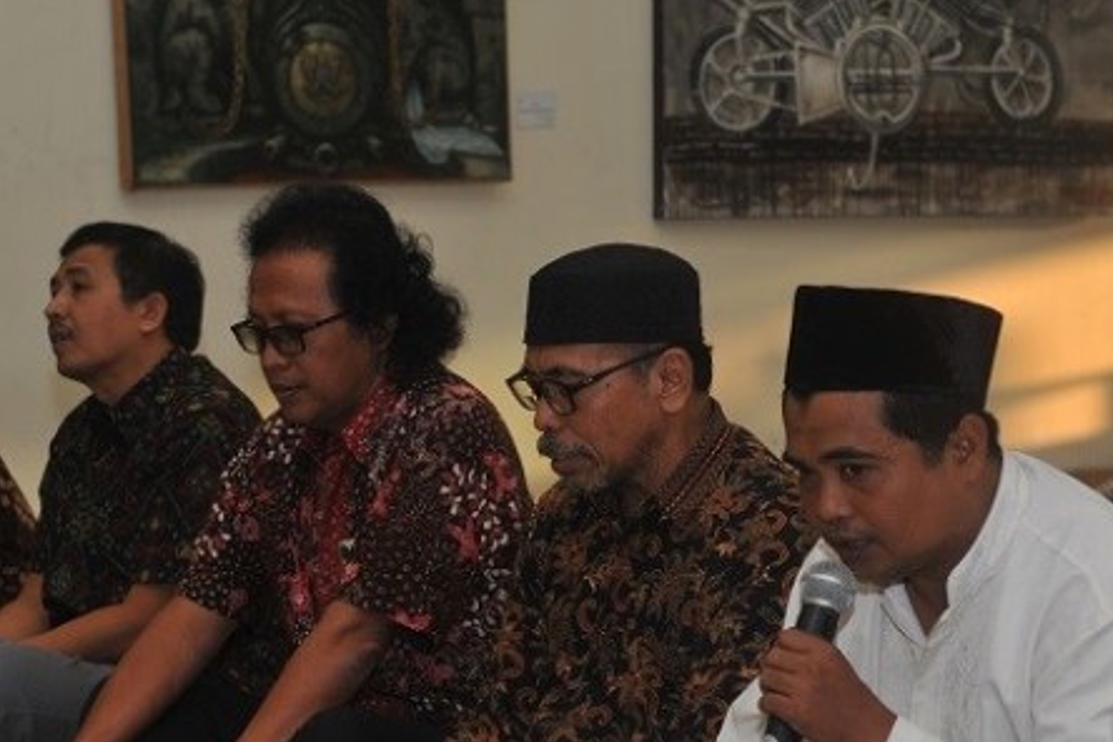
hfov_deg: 16.9
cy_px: 603
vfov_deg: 11.3
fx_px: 3741
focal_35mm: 121
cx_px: 419
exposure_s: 1/100
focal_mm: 70
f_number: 7.1
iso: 400
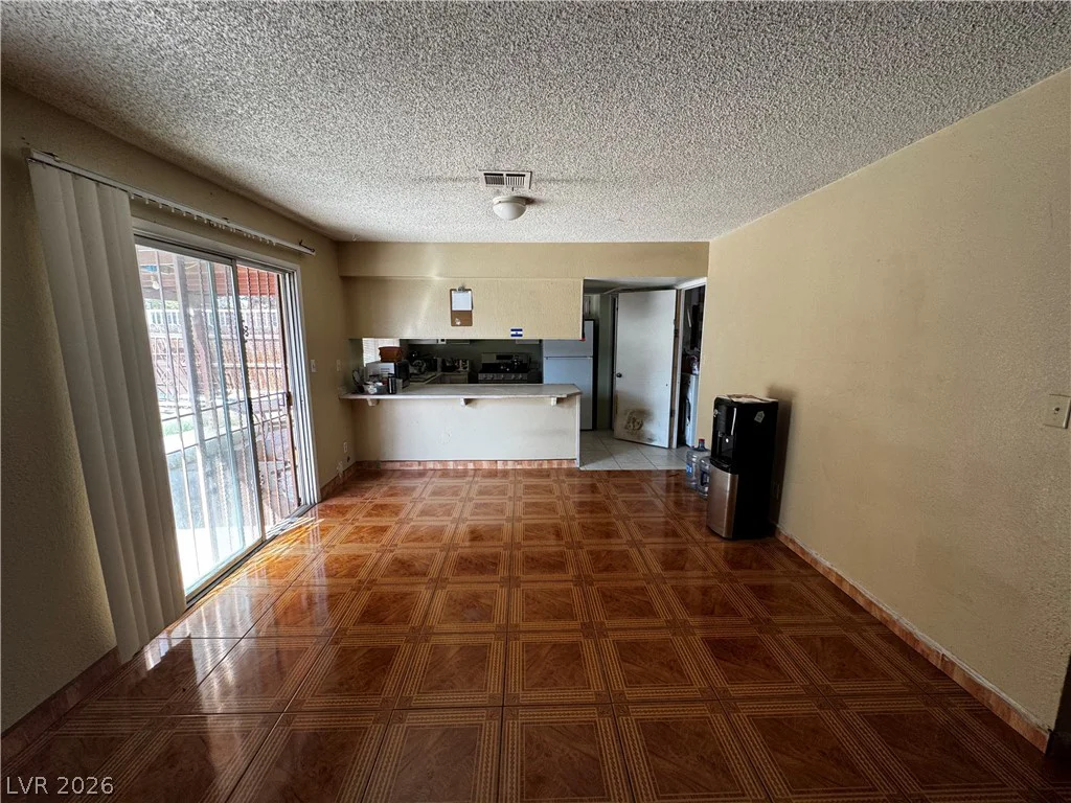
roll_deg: +0.2
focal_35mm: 14
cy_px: 402
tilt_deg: -8.6
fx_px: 433
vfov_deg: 85.7
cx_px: 536
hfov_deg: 102.1
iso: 160
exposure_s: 1/99
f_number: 2.2
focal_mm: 2.22
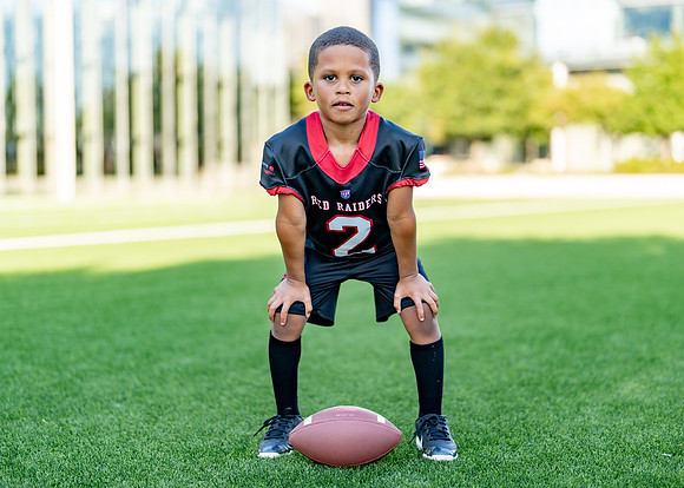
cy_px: 237
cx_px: 364
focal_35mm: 62
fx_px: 1212
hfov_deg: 31.5
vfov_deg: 22.8
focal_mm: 50
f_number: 1.2
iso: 100
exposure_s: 1/1250
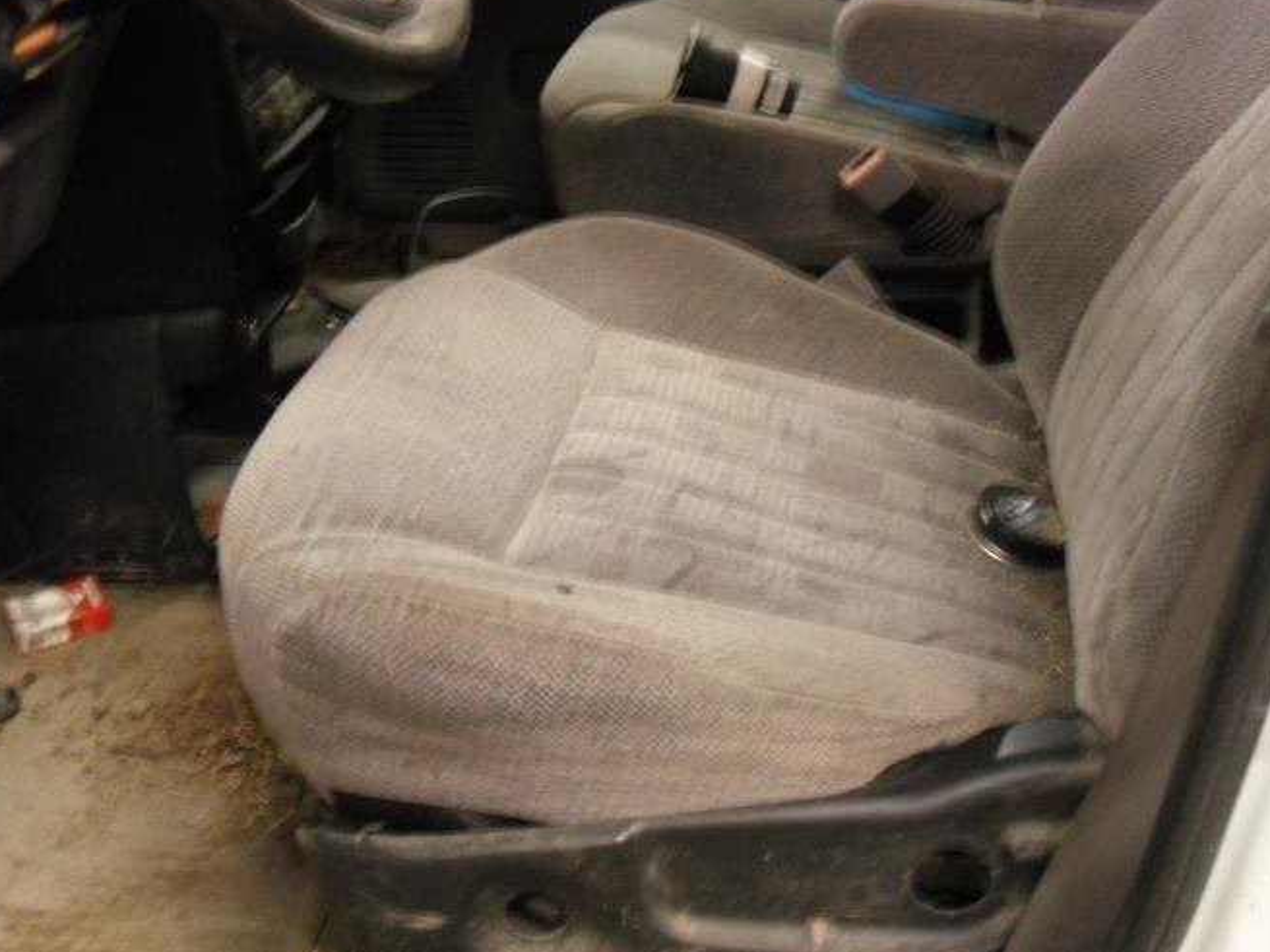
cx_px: 752
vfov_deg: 32.8
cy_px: 555
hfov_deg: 42.8
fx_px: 1614
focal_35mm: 44
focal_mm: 6.3
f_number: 3.1
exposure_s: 1/3.33
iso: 400
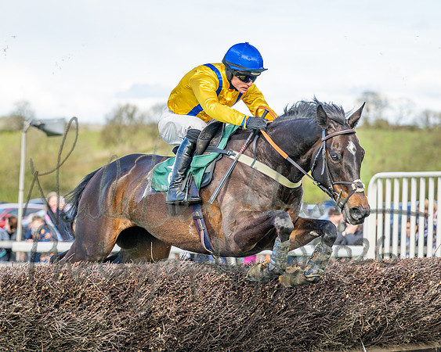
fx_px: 2028
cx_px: 195
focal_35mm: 155
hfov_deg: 12.4
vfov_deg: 9.9
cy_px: 202
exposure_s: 1/1600
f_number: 2.8
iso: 200
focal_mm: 104
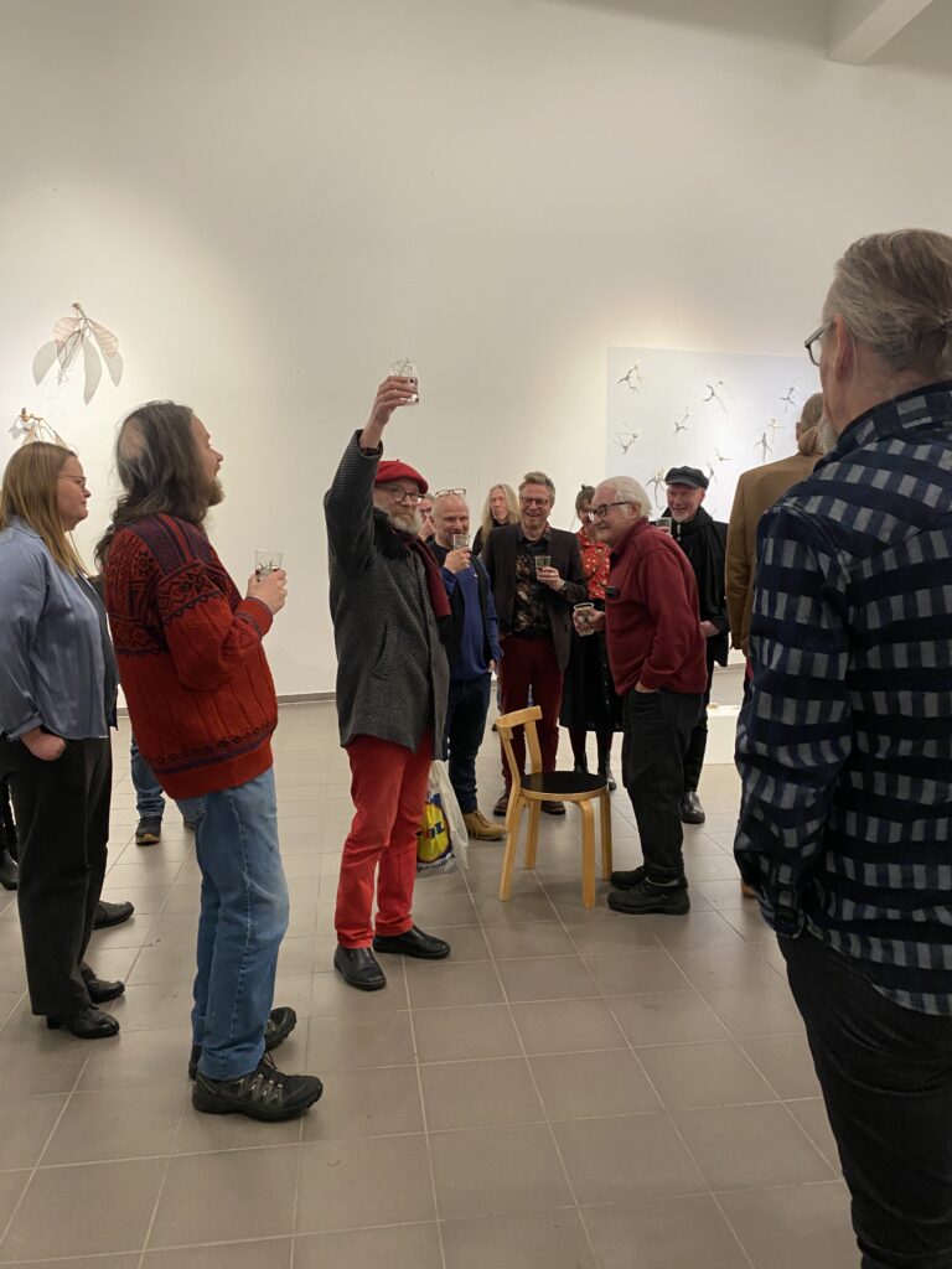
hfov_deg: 53.1
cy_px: 634
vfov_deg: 67.3
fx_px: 953
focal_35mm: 26
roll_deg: +2.0
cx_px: 476
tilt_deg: -4.3
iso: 125
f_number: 1.8
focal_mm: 4.25
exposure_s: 1/49
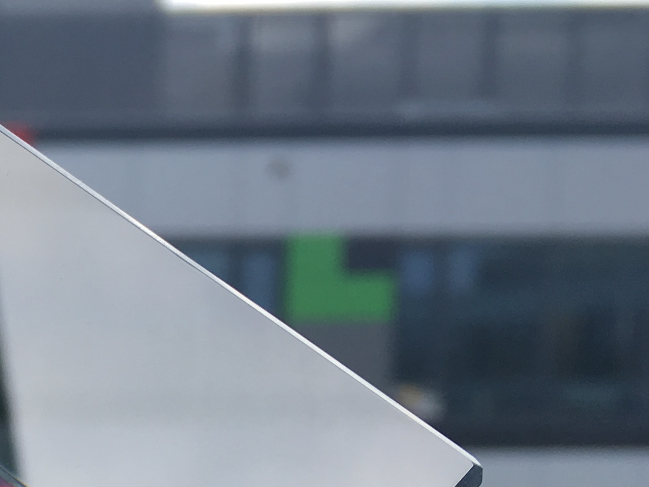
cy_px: 622
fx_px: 1744
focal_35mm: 93
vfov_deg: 15.2
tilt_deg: -7.2
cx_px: -322
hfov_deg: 18.7
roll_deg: -0.1
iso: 25
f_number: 2.2
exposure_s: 1/818
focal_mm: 4.15
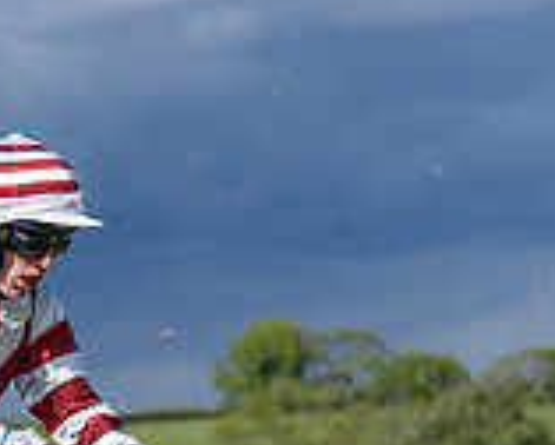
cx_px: -301
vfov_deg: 5.4
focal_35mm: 282
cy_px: 720
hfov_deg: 6.7
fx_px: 4638
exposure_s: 1/2000
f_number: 2.8
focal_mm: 70
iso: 100
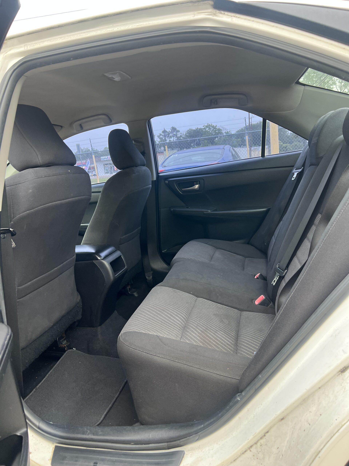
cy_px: 233
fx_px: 350
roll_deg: +7.6
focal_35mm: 26
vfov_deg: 67.3
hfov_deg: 53.1
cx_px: 174
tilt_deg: -10.9
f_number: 1.5
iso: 125
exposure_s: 1/121
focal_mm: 5.7
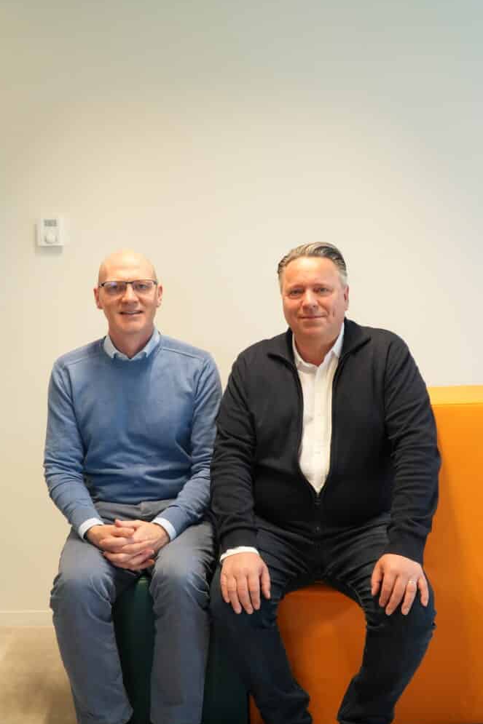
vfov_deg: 53.8
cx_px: 243
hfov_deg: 37.3
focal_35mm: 36
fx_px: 715
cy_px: 358
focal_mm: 23
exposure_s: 1/100
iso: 1250
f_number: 4.5
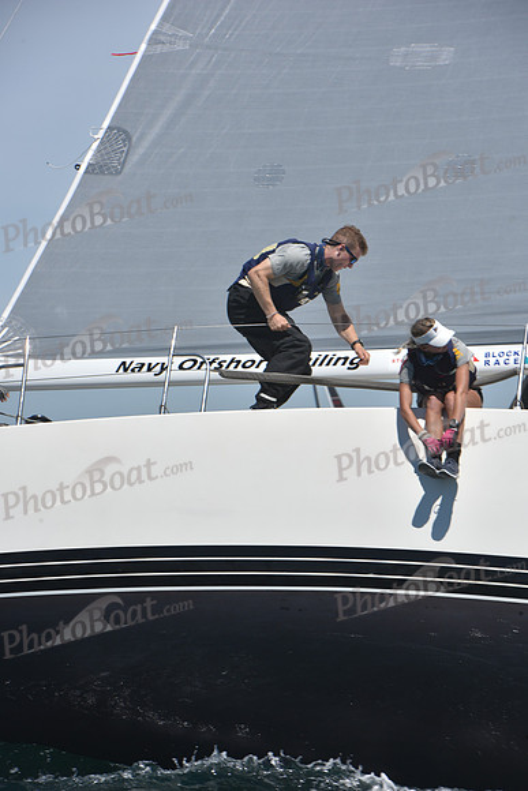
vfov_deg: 10.3
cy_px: 396
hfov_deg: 6.9
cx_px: 264
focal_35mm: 200
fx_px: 4397
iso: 250
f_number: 13
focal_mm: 200
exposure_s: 1/800
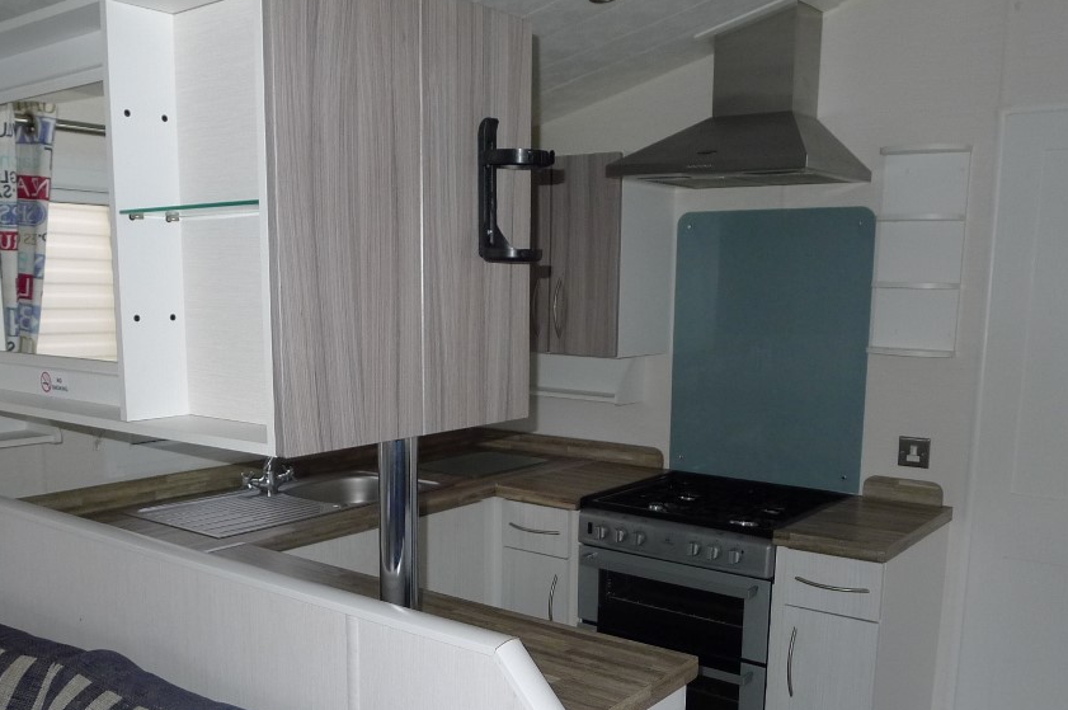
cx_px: 526
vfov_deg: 39.5
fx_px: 978
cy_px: 461
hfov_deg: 57.3
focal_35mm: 33
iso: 250
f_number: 2
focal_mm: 5.1
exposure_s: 1/60
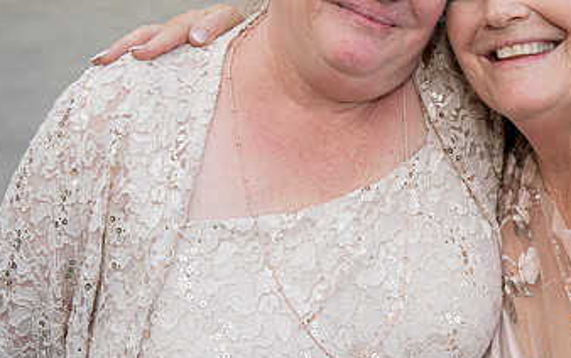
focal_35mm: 53
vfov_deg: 23.1
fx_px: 826
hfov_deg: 37.9
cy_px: -30
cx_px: 359
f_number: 5.6
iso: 320
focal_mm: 24
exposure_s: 1/250
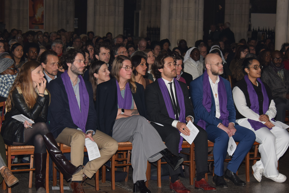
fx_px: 819
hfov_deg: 20.0
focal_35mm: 102
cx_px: 144
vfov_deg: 13.4
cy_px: 96
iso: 1000
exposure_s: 1/60
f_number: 7.1
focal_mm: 68
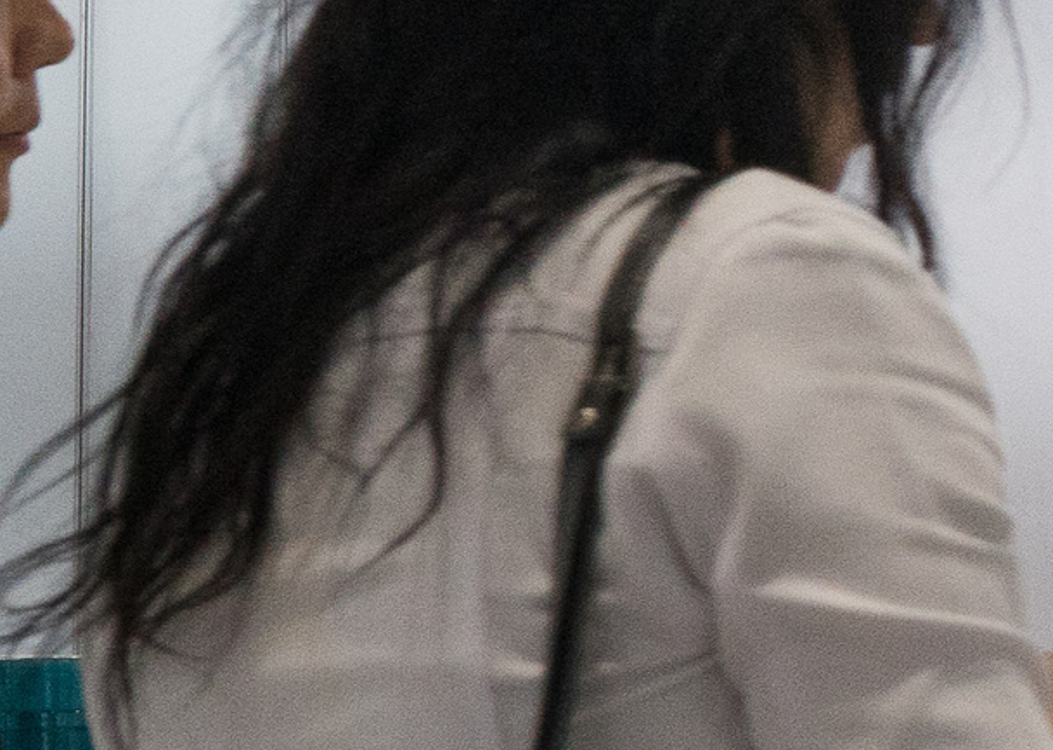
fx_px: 8126
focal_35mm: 272
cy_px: -36
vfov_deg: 5.3
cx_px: 2941
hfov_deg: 6.8
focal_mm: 35
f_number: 6.3
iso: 2000
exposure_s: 1/160
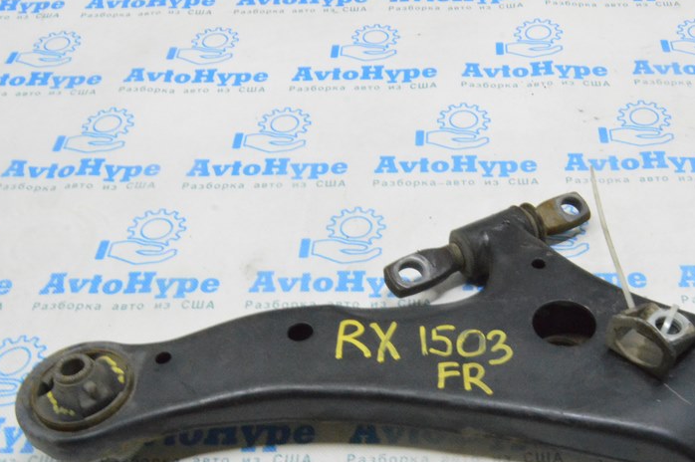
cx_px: 446
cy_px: 331
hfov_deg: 44.1
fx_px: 849
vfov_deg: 30.1
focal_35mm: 44
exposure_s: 1/15
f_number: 20
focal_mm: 20
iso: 6400
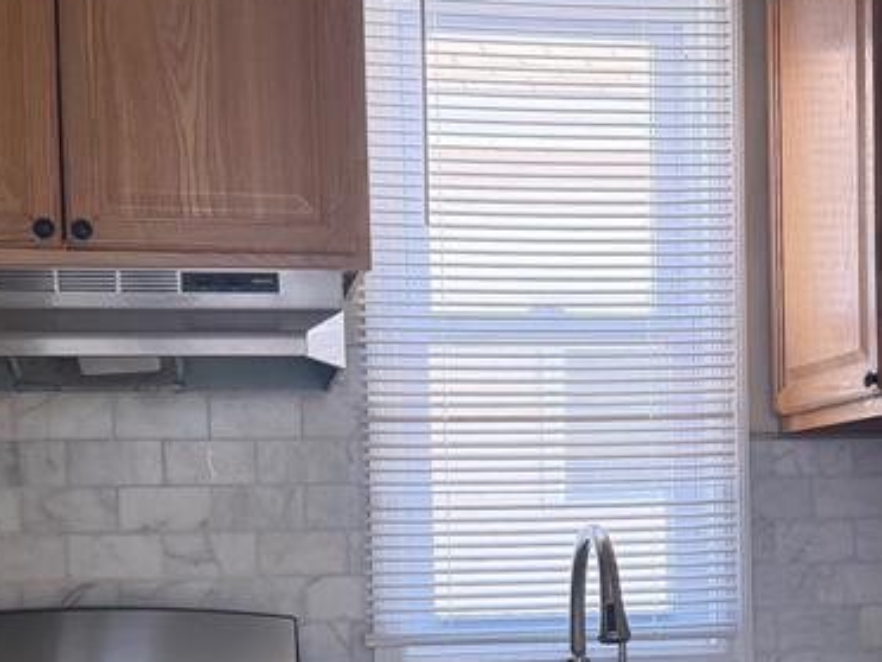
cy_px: 574
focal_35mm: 66
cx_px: 517
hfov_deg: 29.3
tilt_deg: -1.5
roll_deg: +1.8
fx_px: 1682
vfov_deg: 21.8
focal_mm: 6.76
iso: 200
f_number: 1.78
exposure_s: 1/117
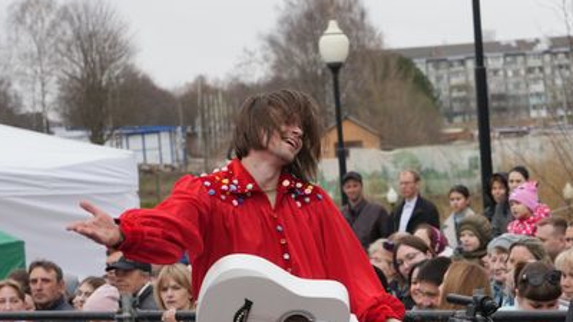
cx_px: 355
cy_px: 253
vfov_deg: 9.5
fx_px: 1945
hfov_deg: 16.7
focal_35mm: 128
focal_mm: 70
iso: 800
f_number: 8
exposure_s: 1/500
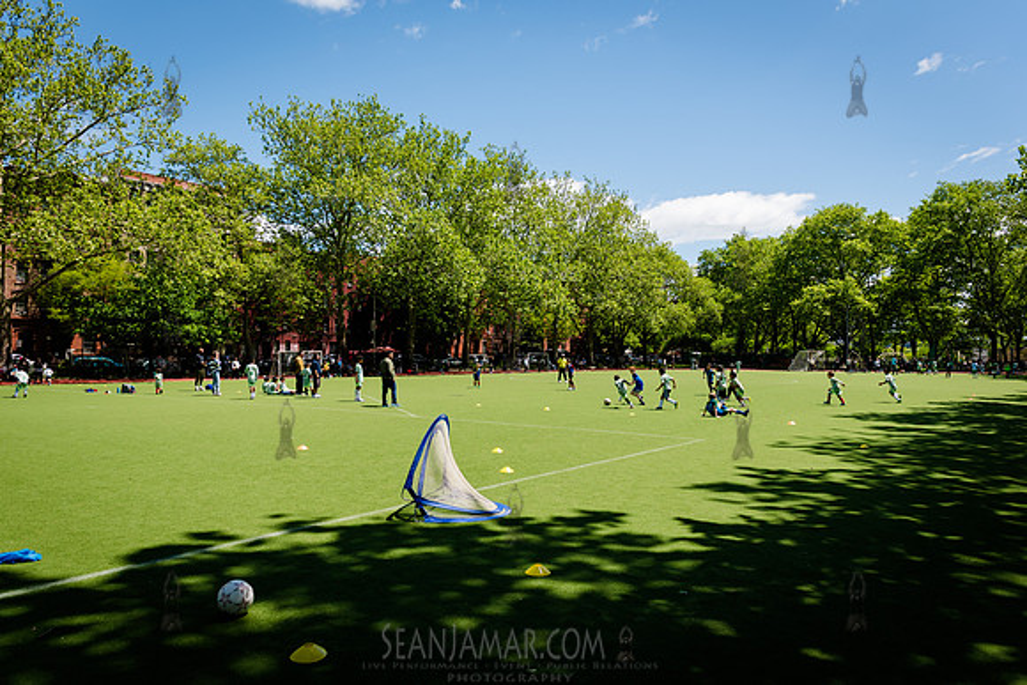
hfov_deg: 71.1
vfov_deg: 51.0
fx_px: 719
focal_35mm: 25
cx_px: 503
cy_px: 343
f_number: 4.5
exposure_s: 1/800
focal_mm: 24
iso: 200
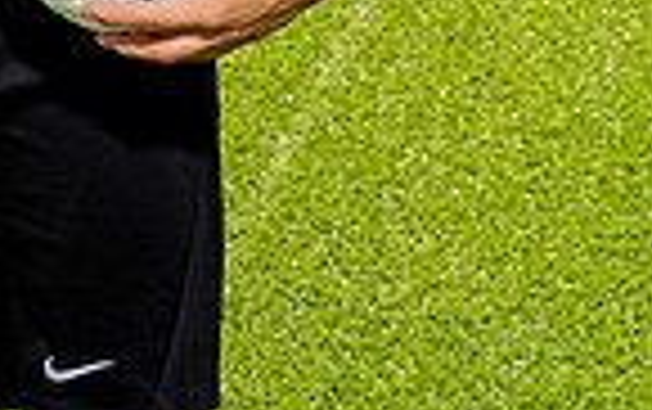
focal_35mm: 193
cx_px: -13
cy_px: -550
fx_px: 3433
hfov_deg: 10.7
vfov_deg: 6.5
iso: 320
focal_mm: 61
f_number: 11
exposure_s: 1/250
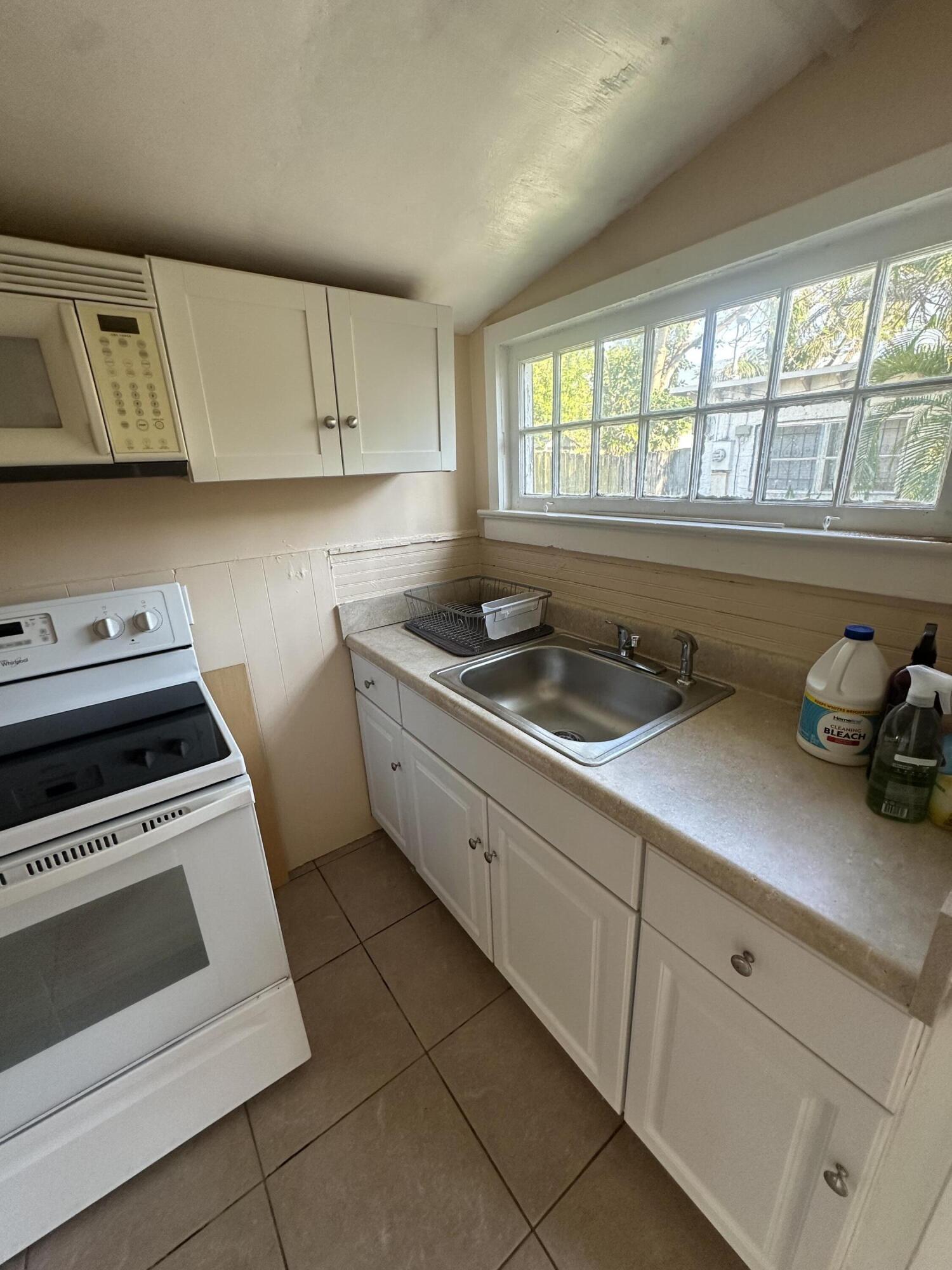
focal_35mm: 14
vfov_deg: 102.1
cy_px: 635
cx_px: 476
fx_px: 513
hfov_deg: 85.7
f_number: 2.2
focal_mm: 2.22
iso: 200
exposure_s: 1/99
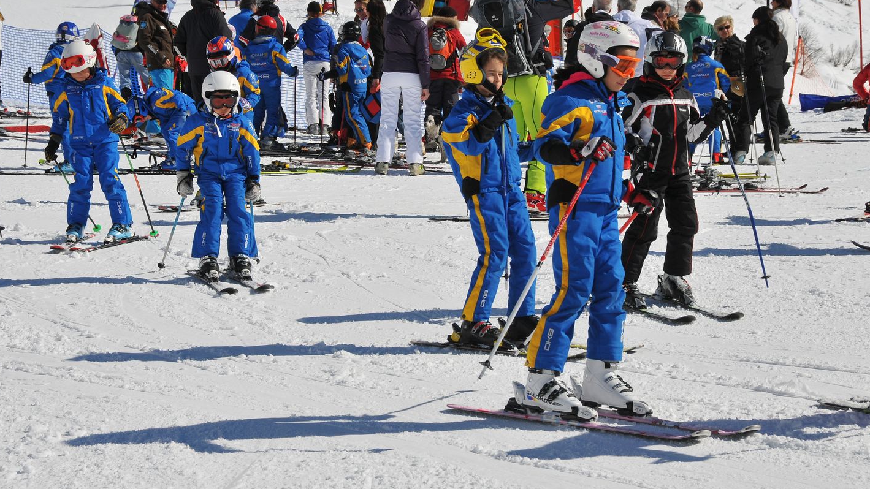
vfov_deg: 13.1
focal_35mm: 92
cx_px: 403
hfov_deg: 23.2
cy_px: 212
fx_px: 2122
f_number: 9
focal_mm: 52
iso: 200
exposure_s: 1/1000
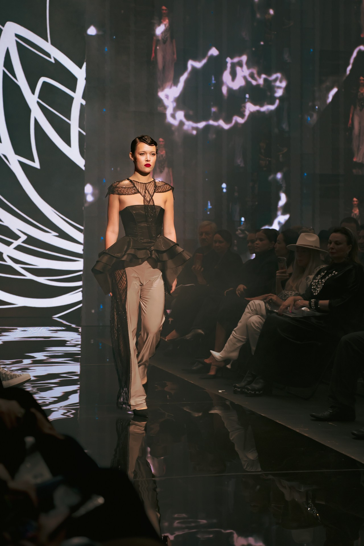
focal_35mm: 71
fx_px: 1077
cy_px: 273
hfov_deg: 19.2
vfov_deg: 28.5
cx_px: 182
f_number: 3.5
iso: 1600
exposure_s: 1/200
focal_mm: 71
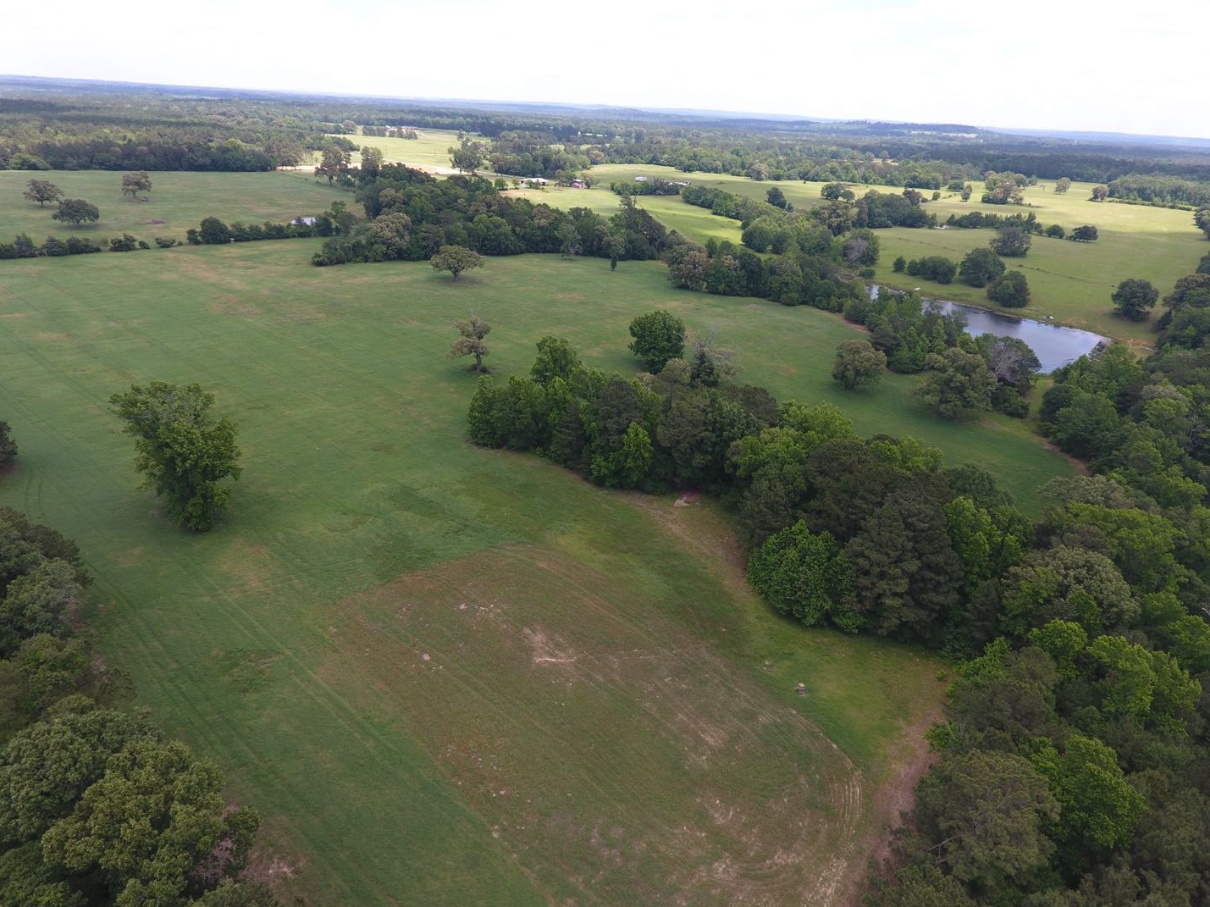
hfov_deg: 79.0
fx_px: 734
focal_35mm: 21
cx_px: 605
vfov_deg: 63.4
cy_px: 461
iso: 100
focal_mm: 3.61
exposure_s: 1/360
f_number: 2.8
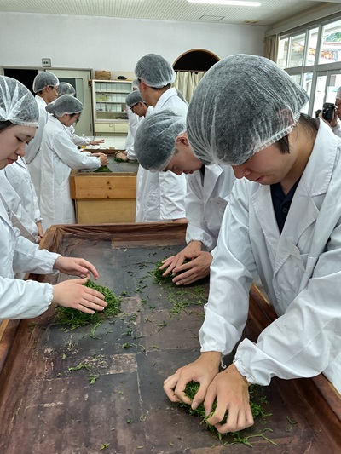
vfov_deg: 61.6
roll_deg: -2.3
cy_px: 227
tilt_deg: -18.0
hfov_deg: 48.2
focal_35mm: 29
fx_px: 381
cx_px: 170
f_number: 1.8
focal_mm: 3
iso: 125
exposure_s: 1/60
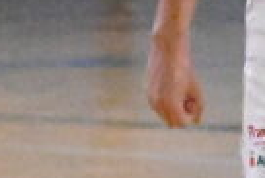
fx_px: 20824
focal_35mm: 2826
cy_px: 156
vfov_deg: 0.5
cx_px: 320
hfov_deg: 0.7
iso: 51200
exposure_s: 1/3200
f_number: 6.3
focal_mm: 250
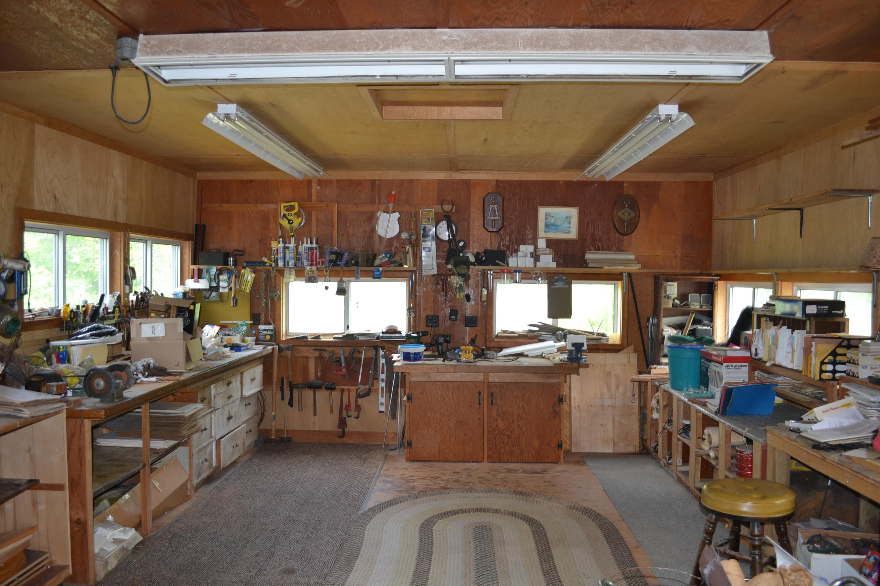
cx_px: 440
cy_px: 293
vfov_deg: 47.9
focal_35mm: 27
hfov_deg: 67.4
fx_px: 660
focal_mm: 18
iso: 400
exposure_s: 1/80
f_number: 4
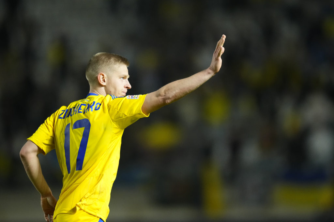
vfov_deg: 2.3
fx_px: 5567
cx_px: 167
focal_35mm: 600
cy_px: 111
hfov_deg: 3.4
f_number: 2.8
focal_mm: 400
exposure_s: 1/2000
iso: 3200
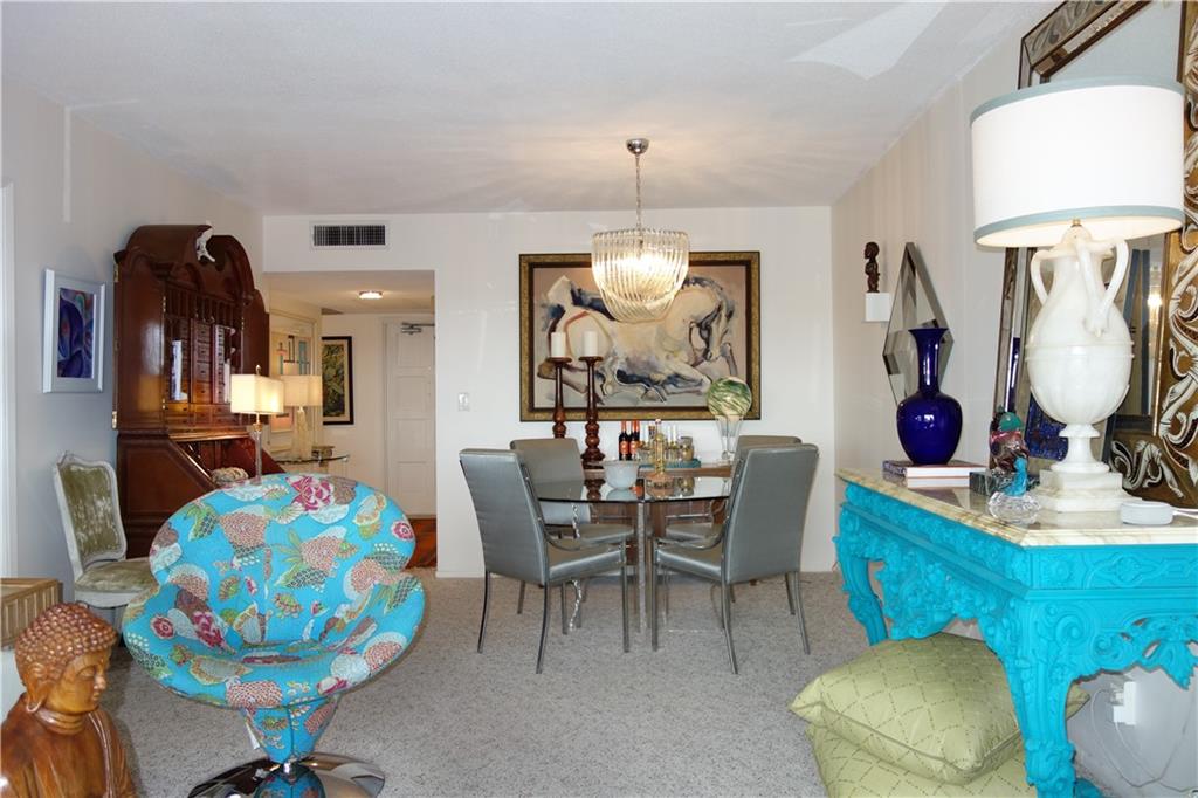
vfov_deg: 46.4
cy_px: 399
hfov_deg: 65.5
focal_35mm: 28
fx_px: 931
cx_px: 599
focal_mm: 10.4
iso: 125
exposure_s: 1/100
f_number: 1.8
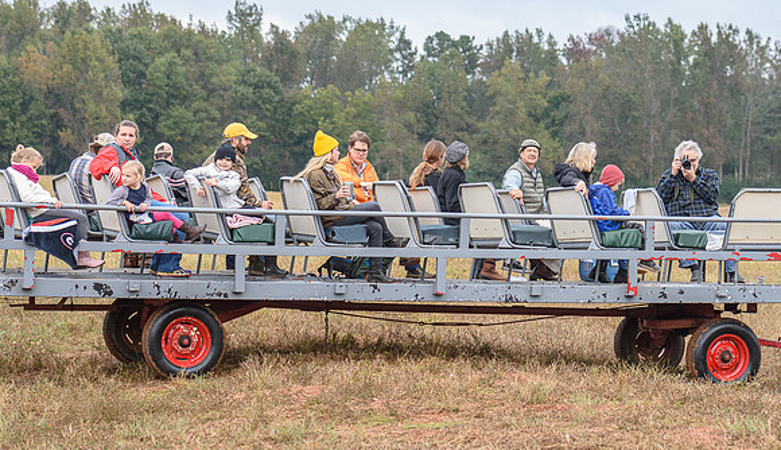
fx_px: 2436
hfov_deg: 18.2
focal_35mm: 117
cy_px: 245
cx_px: 408
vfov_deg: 10.5
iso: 800
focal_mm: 70
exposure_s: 1/800
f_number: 4
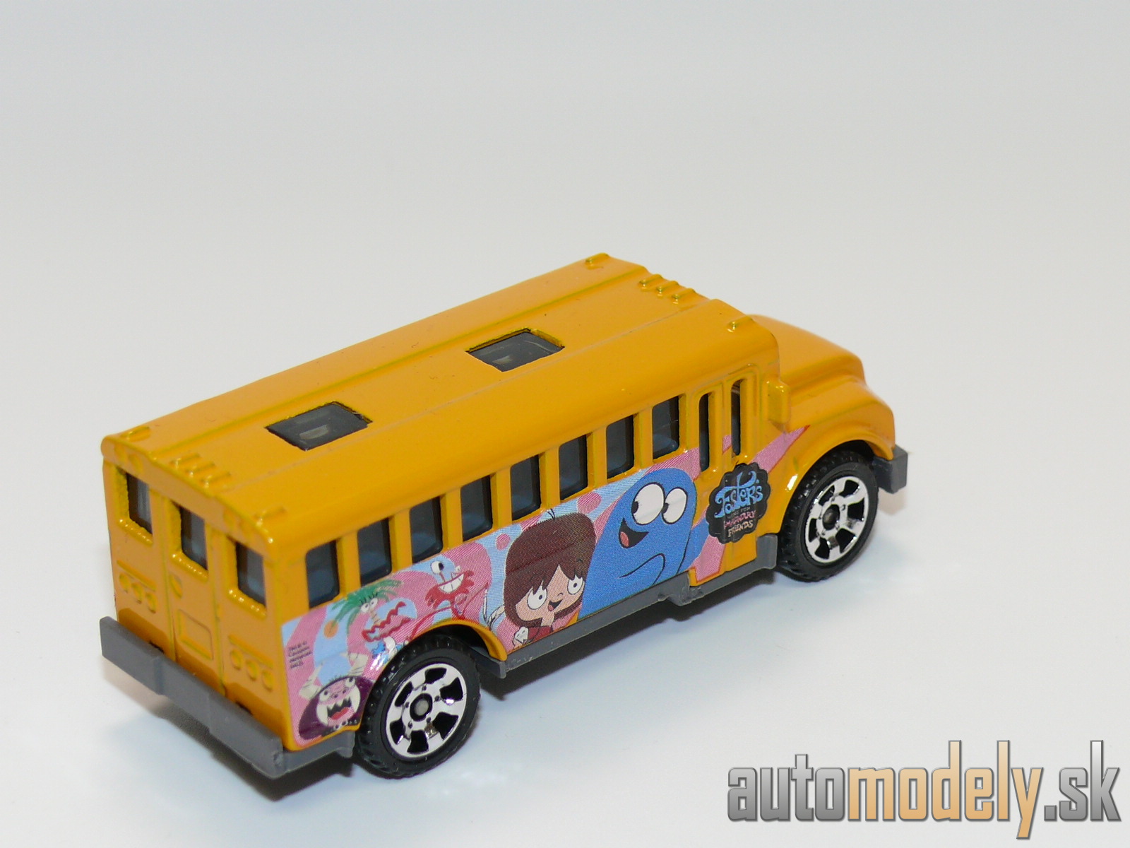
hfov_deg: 22.0
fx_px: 2905
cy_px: 424
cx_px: 565
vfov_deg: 16.6
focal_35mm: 89
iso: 100
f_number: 4
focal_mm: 12.5
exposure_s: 1/30
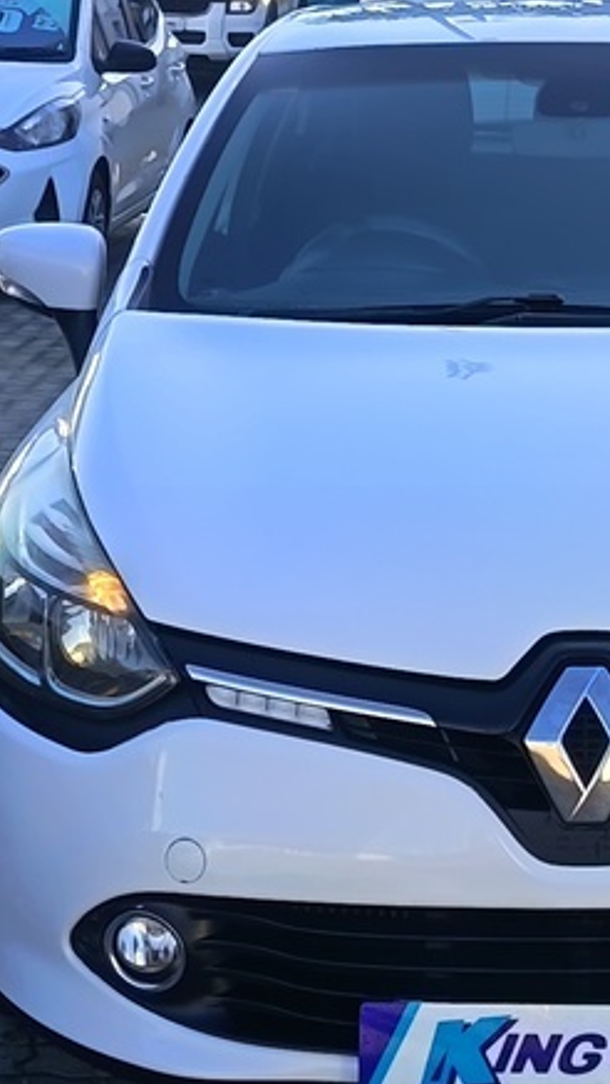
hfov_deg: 13.0
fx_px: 2644
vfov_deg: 23.2
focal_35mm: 92
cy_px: 504
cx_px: 595
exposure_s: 1/211
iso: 100
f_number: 1.75
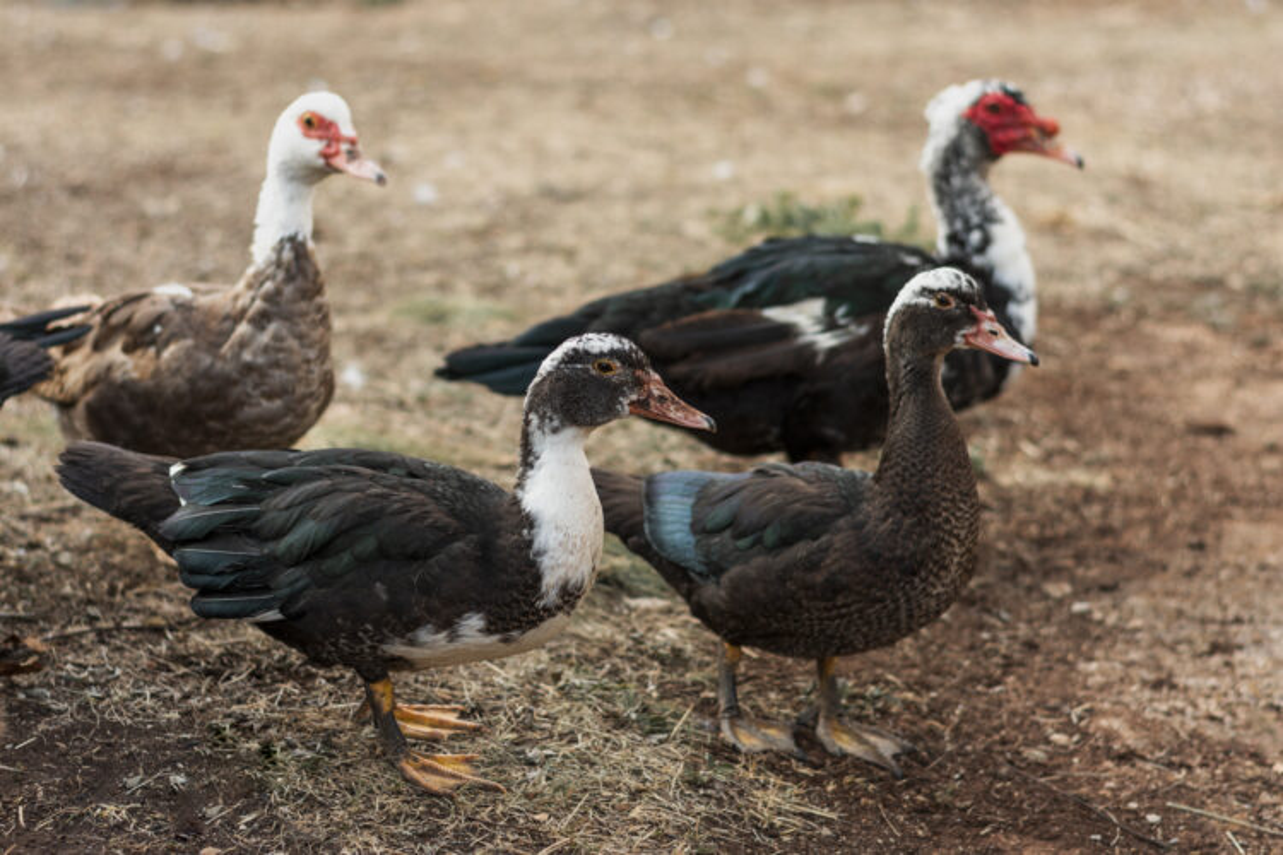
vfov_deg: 18.2
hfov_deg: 27.0
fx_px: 2673
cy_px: 428
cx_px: 642
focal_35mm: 75
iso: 100
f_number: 2.5
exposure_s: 1/320
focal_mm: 50
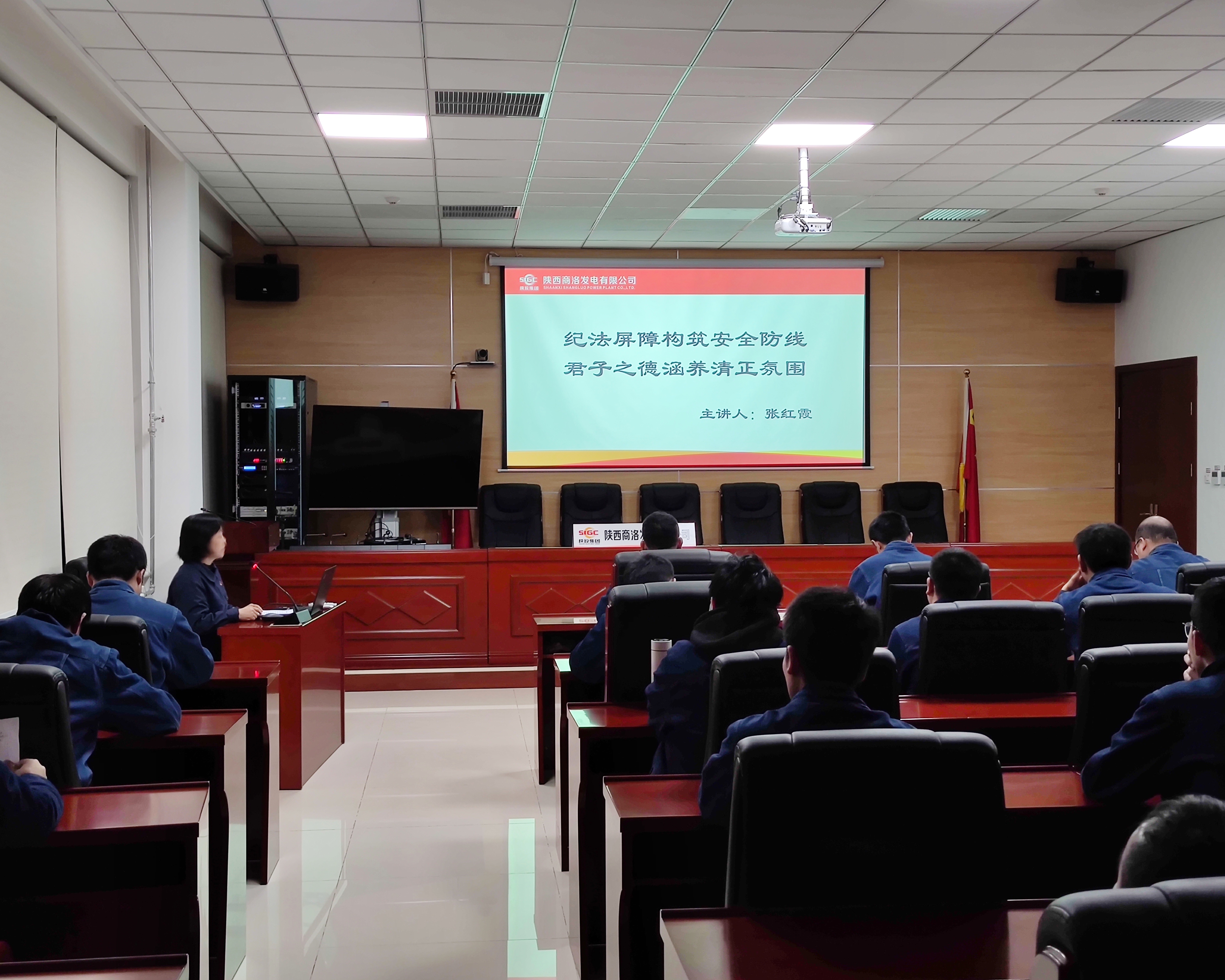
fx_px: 1523
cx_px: 614
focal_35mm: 42
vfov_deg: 35.7
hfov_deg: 43.8
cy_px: 486
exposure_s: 1/62
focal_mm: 6.78
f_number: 1.85
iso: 89
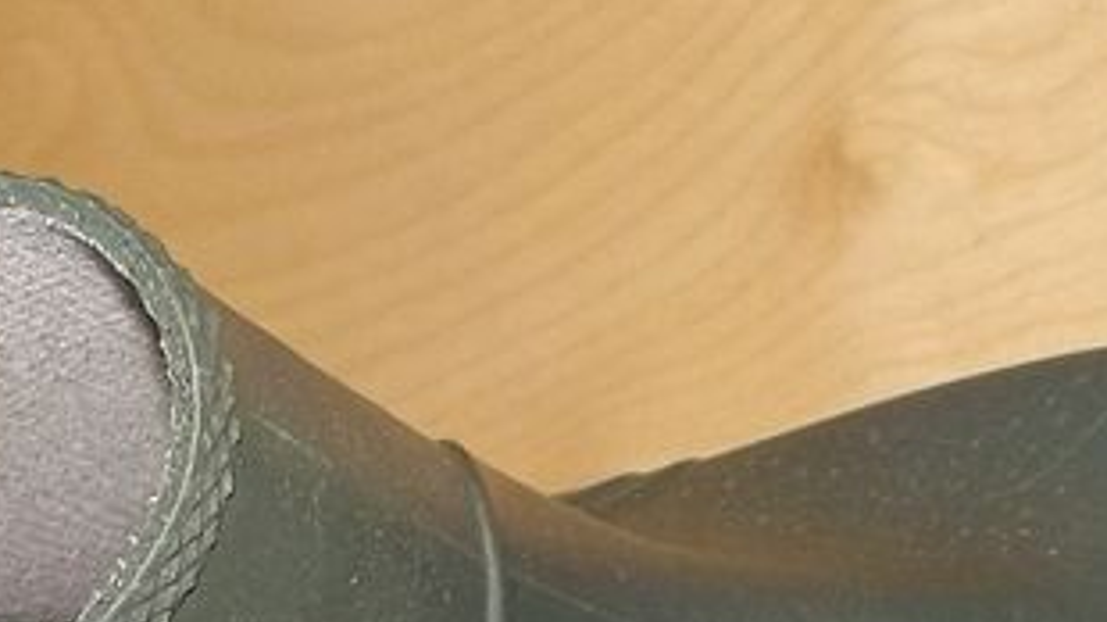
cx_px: 421
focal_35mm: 102
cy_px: 1155
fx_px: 2992
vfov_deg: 11.0
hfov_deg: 20.9
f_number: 3.3
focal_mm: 4.1
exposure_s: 1/30
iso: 160
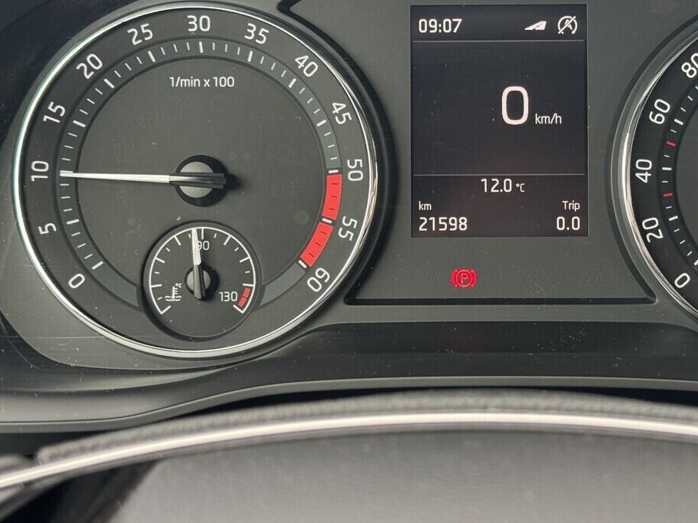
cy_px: 194
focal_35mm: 76
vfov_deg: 19.4
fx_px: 1533
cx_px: 490
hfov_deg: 25.5
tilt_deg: -21.2
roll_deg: -0.6
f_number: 1.78
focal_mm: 6.76
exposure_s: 1/104
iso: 100
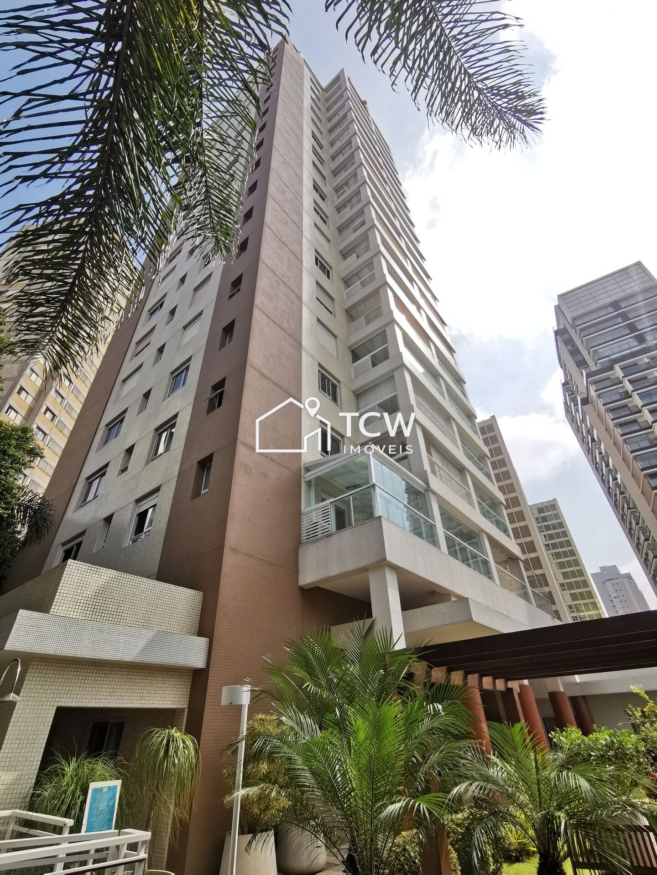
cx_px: 328
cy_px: 438
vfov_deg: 94.5
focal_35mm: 16
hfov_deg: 78.1
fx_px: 405
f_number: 2.2
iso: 50
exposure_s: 1/850
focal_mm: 2.35
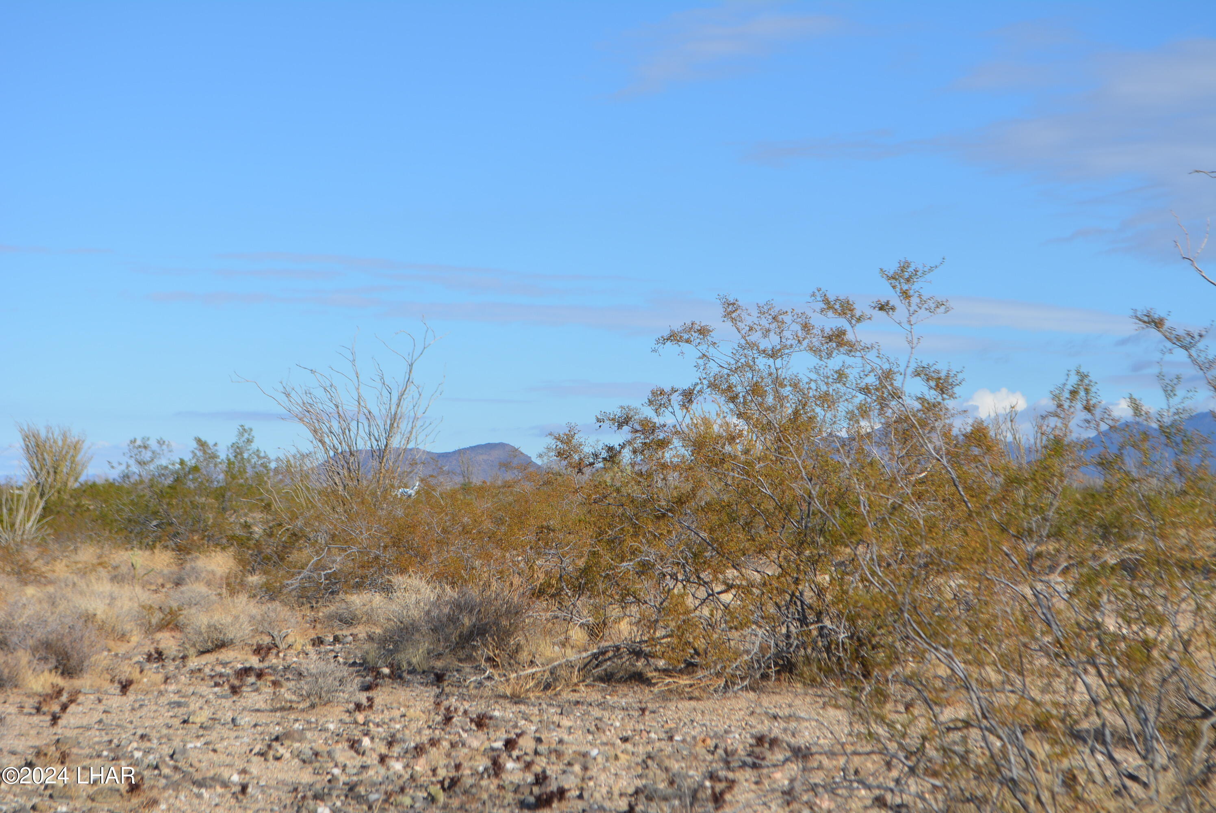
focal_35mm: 82
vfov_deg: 16.6
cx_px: 608
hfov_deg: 24.6
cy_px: 406
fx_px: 2789
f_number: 9
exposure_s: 1/320
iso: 100
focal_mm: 55
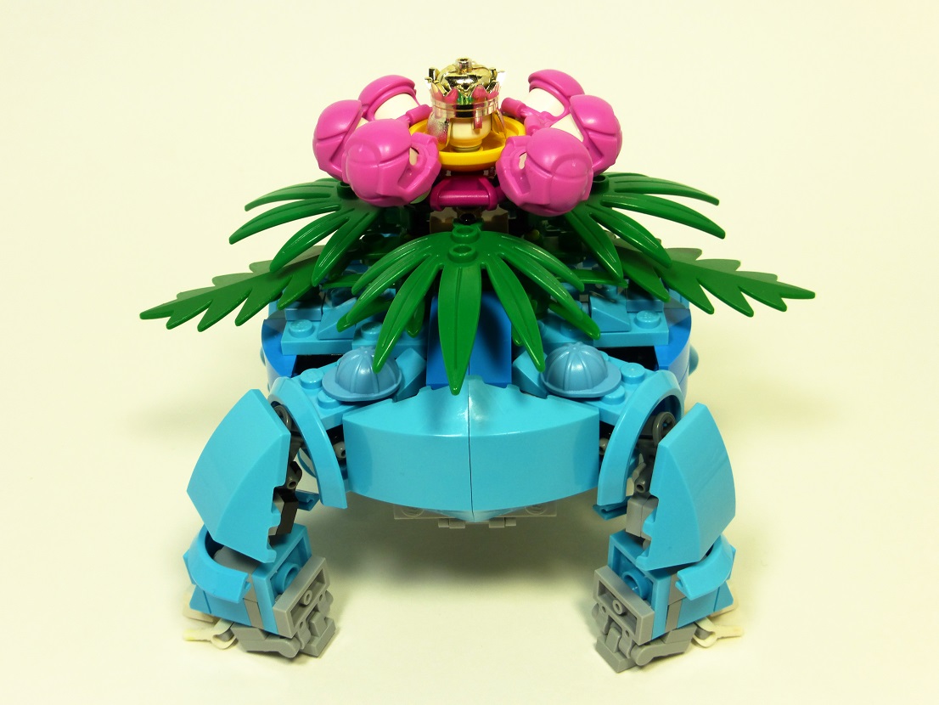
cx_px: 470
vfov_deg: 36.0
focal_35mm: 40
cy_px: 352
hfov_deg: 46.8
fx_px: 1085
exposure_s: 1/60
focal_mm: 6.9
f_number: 3.9
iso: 100
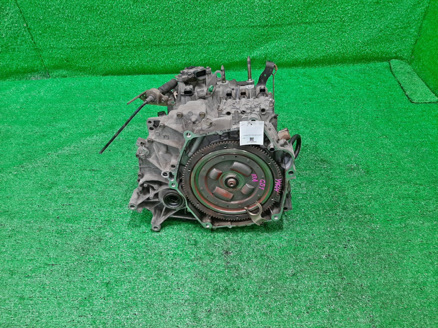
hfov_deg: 67.3
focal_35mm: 26
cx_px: 219
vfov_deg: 53.1
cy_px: 164
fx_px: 329
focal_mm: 3.93
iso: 141
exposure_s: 1/50
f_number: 1.7
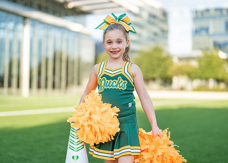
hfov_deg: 34.9
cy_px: 80
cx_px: 114
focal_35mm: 56
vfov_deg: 25.3
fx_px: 363
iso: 100
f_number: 1.2
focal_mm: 50
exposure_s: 1/1250
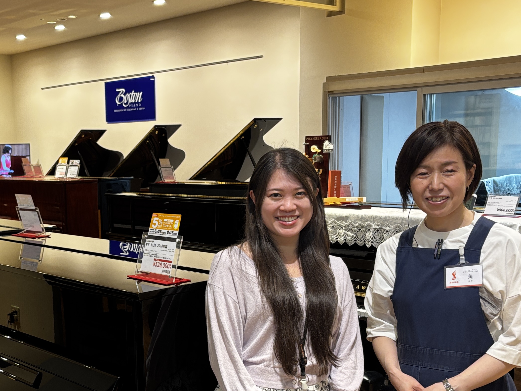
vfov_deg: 28.9
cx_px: 132
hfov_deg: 37.3
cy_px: 269
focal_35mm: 50
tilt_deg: -9.4
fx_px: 752
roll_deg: +1.3
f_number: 1.6
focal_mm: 5.96
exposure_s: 1/50
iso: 80
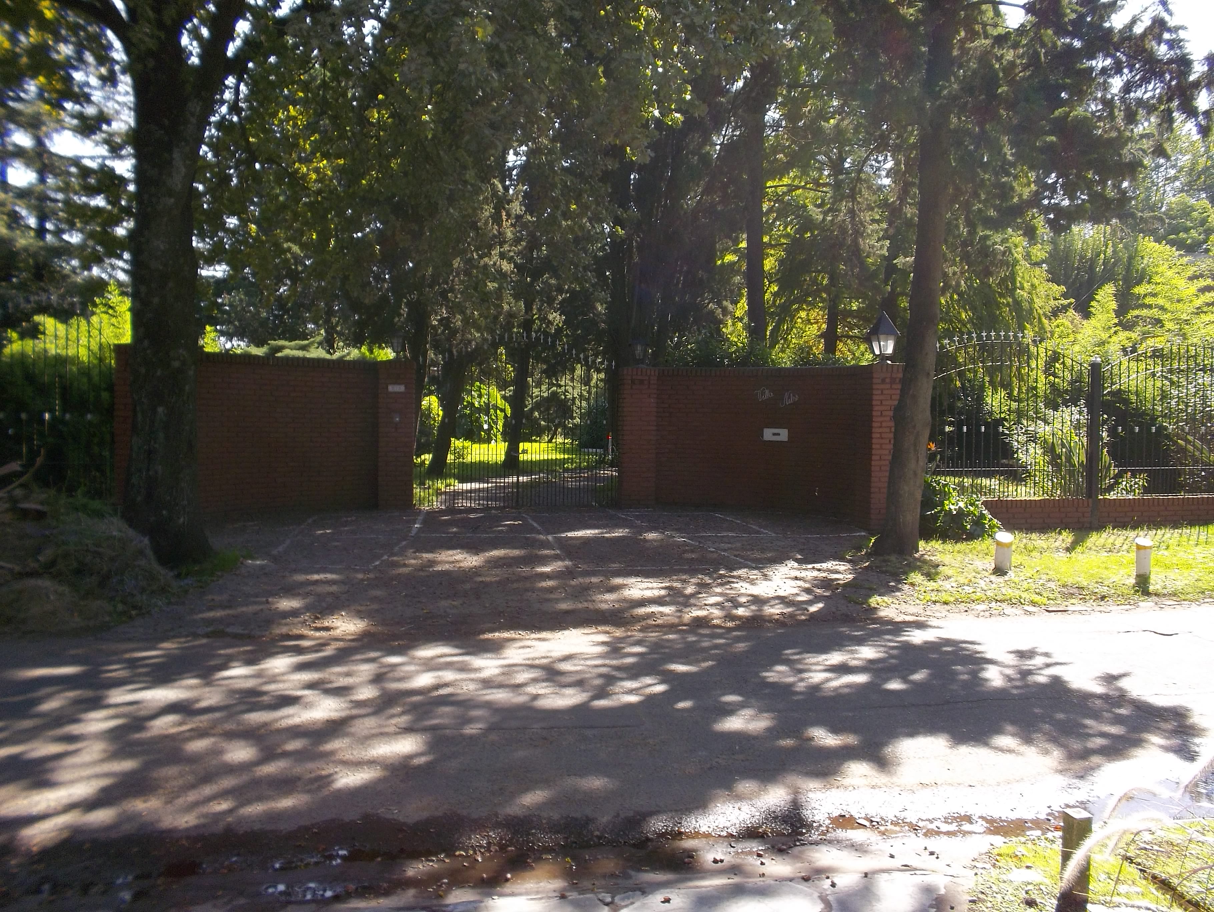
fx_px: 1018
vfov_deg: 48.3
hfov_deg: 61.6
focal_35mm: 29
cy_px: 456
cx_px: 607
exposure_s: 1/200
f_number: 3.3
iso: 80
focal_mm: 4.1
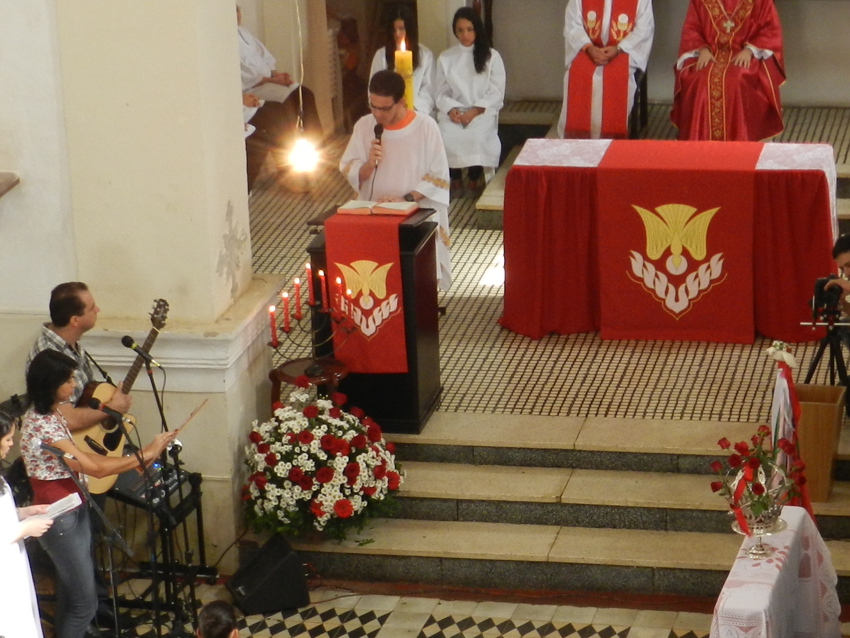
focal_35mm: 117
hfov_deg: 16.8
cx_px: 486
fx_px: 2873
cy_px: 474
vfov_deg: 12.6
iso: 280
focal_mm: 10.7
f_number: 4.6
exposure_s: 1/30
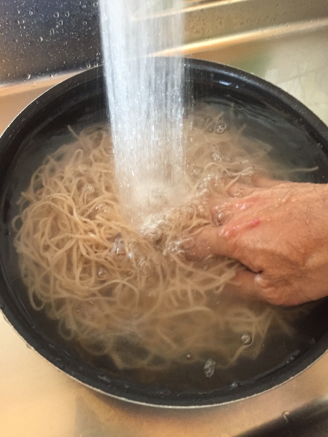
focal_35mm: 29
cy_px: 218
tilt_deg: -62.7
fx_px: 366
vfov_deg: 61.7
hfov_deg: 48.2
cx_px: 164
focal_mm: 4.15
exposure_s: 1/24
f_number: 2.2
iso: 250
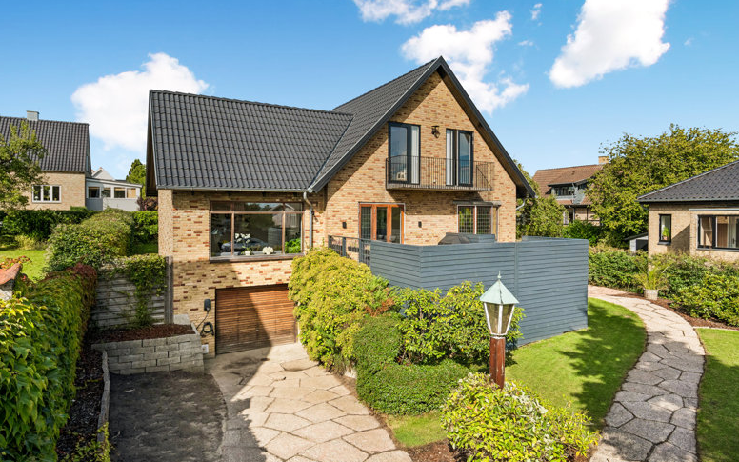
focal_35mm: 21
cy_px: 235
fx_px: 423
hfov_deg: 82.3
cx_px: 370
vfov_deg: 57.3
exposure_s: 1/2500
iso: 800
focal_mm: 20
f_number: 7.1
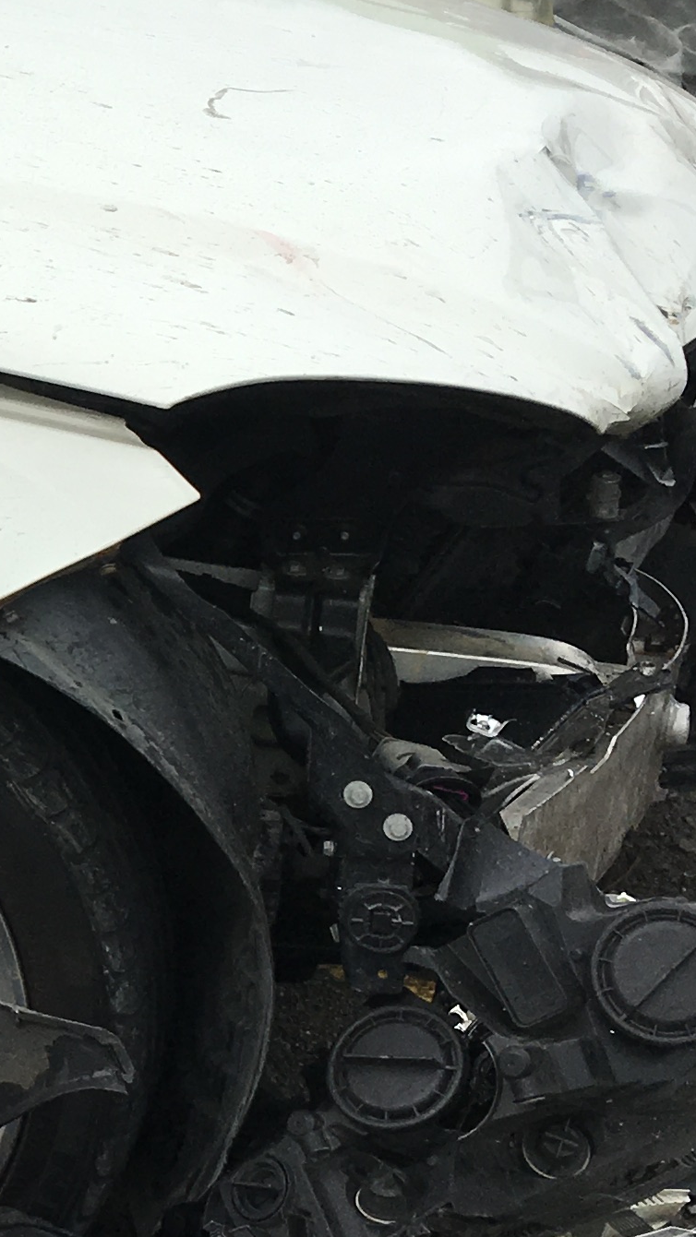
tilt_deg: -21.1
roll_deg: -0.2
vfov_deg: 22.5
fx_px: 3118
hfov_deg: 11.5
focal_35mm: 95
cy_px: 633
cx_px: -674
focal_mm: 4.15
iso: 25
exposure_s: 1/1789
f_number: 2.2
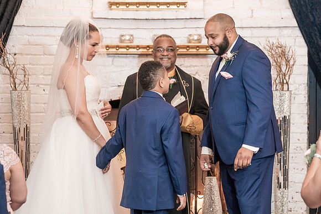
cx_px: 174
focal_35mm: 157
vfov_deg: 8.7
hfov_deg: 13.1
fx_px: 1401
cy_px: 98
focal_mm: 144
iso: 2000
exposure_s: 1/100
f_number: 4
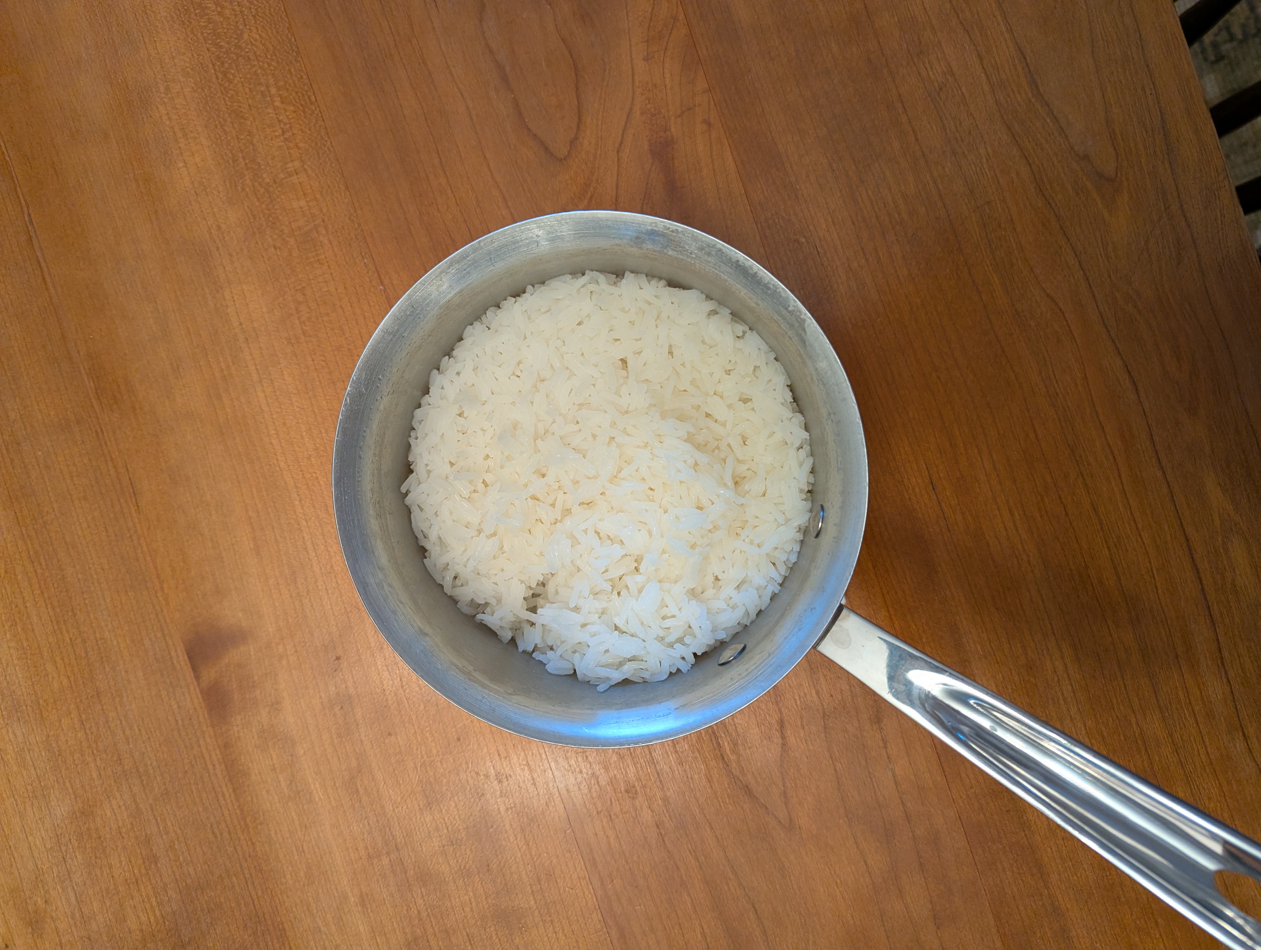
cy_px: 475
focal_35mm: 24
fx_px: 876
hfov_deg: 71.5
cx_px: 630
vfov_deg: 56.9
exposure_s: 1/60
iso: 297
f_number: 1.85
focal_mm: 6.81
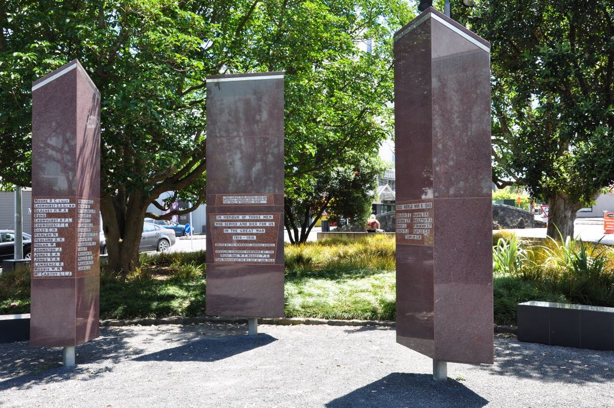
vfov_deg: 36.8
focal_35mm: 36
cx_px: 307
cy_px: 204
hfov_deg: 53.2
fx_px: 613
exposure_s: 1/100
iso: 200
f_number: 9
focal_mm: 24
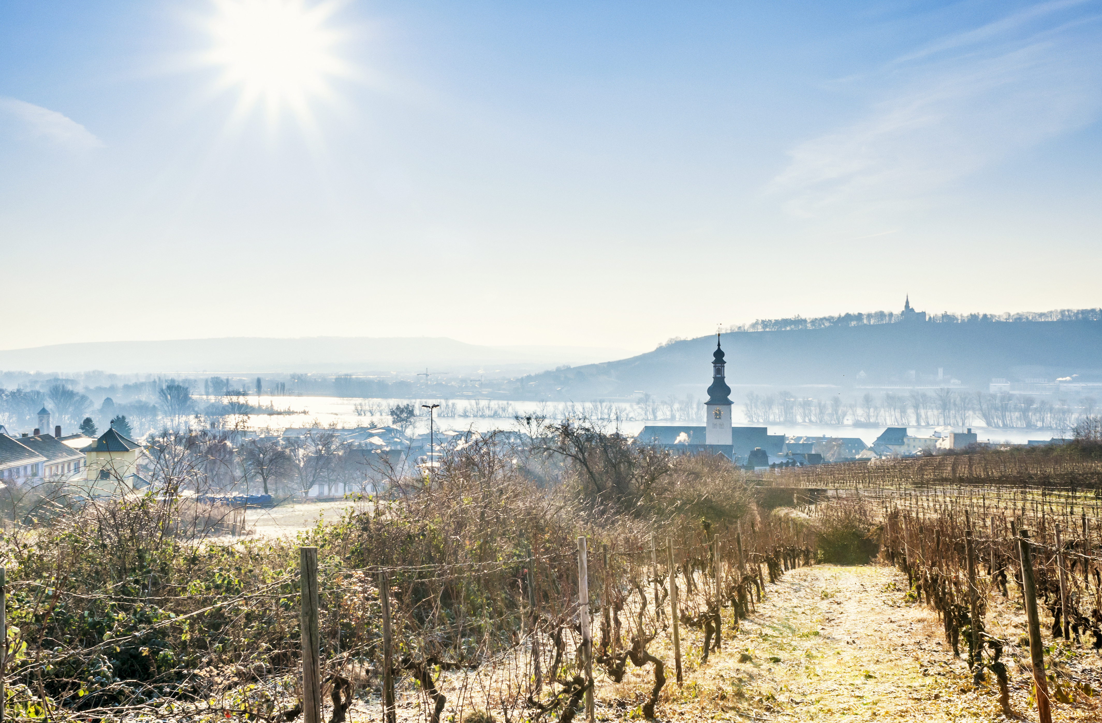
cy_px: 362
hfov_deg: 53.4
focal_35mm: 36
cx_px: 551
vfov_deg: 36.5
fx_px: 1096
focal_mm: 24
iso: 100
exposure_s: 1/250
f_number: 13
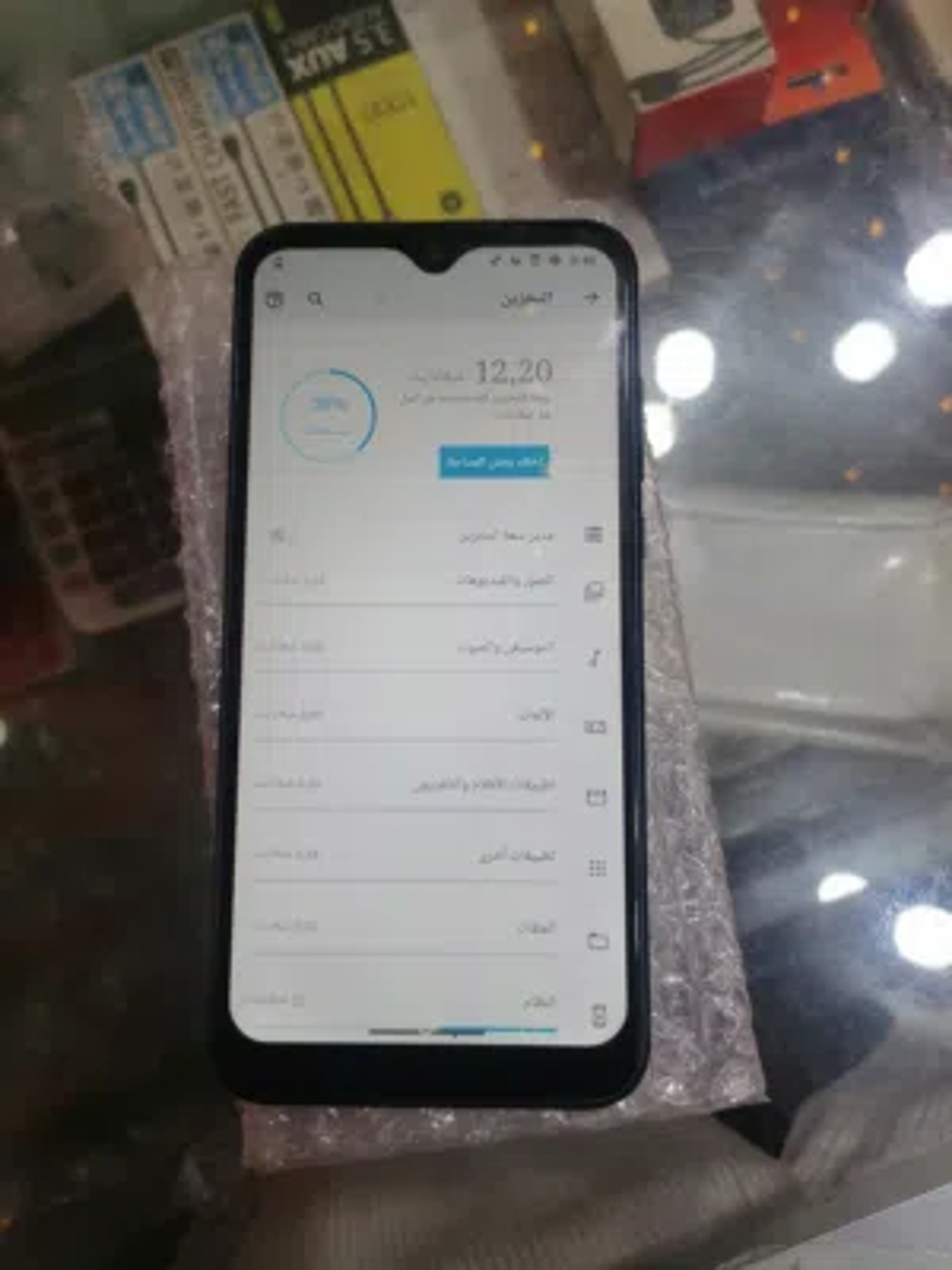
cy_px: 635
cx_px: 476
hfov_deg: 51.4
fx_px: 990
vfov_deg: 65.3
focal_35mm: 27
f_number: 1.8
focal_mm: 5.3
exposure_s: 1/100
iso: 125
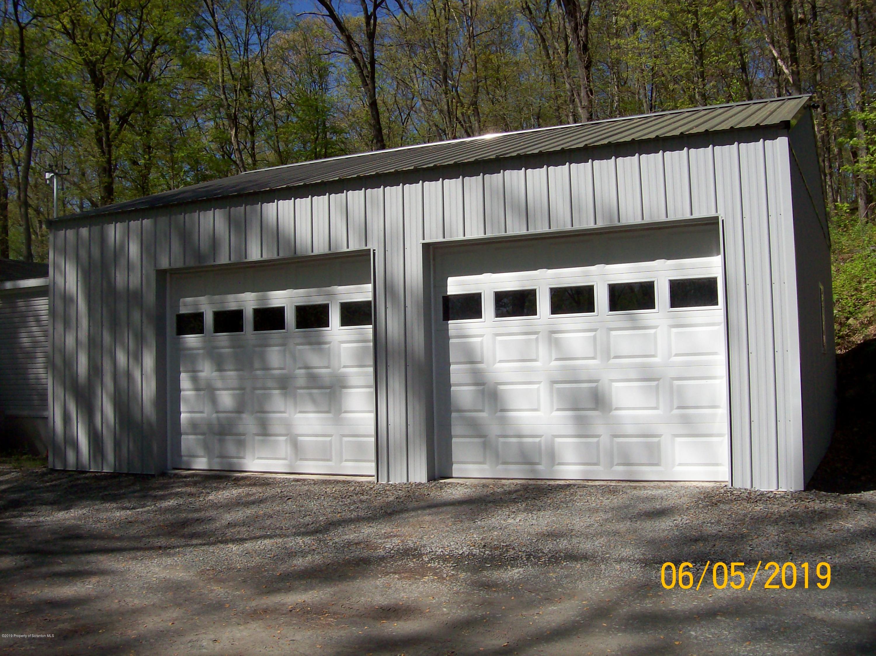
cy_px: 328
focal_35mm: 36
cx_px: 438
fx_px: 911
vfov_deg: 39.6
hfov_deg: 51.4
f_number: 4.8
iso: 80
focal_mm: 6
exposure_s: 1/951
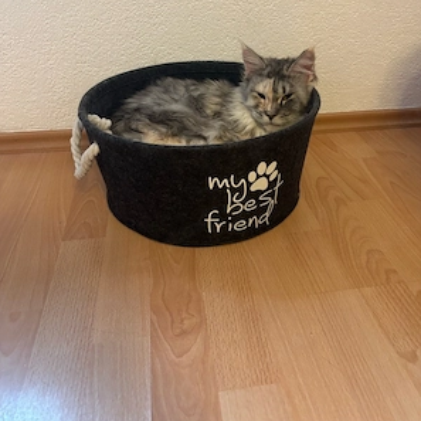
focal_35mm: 31
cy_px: 142
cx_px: 210
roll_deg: +0.8
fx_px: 427
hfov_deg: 52.5
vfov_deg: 51.6
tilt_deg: -26.8
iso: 250
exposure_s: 1/50
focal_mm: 5.96
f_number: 1.6
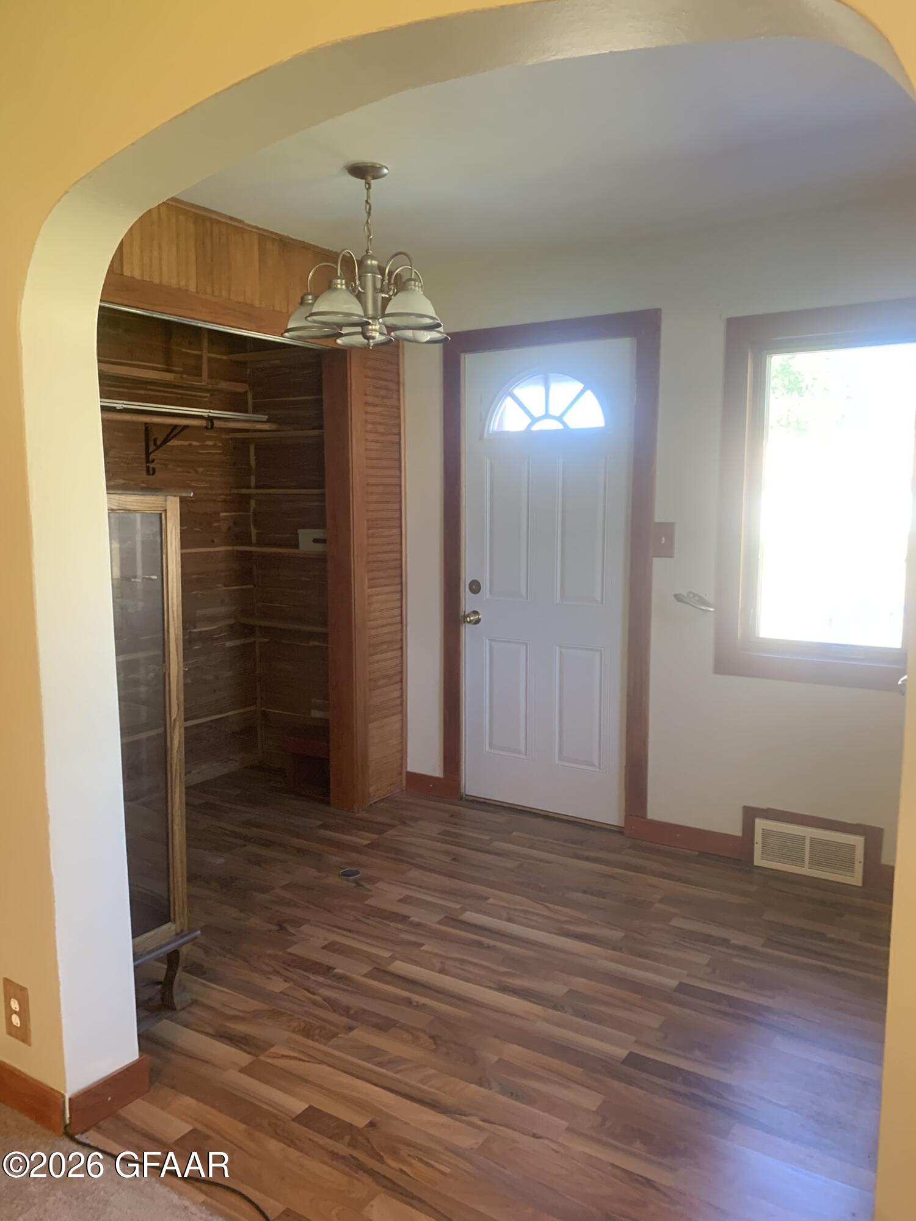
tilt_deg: -8.0
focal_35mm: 26
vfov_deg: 67.3
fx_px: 917
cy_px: 610
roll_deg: +0.8
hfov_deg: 53.1
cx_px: 458
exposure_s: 1/60
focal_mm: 4.25
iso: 160
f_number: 1.8
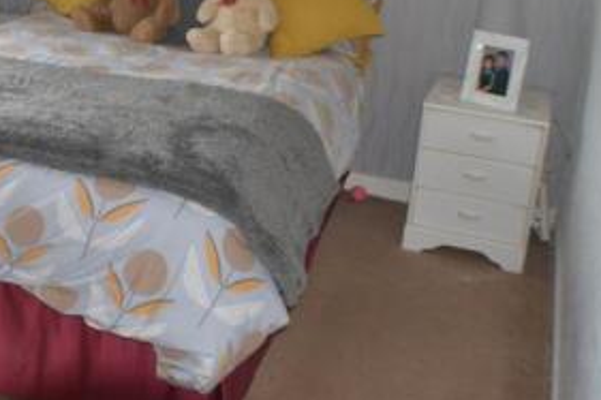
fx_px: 1051
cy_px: 22
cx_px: 98
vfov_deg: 21.0
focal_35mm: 63
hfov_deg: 30.9
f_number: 3.5
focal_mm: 18
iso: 800
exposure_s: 1/60
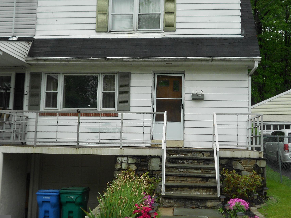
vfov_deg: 32.9
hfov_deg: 42.9
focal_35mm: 44
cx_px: 142
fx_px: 370
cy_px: 99
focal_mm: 6.7
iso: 80
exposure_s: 1/125
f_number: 3.9
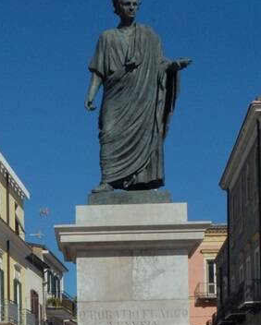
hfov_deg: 14.8
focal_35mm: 102
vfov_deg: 17.9
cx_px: -13
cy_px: 381
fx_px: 988
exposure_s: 1/250
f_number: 20
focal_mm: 25
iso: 400
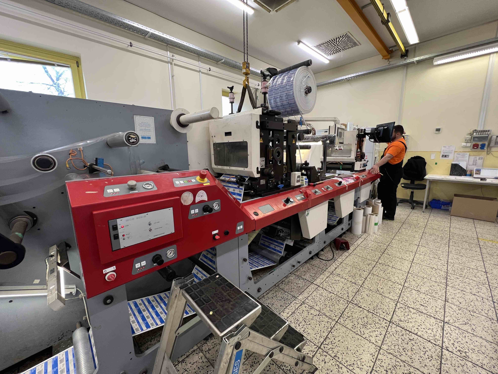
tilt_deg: -10.2
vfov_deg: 89.9
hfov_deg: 106.2
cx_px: 249
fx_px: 187
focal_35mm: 13
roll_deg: +2.0
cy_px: 187
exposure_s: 1/100
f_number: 1.8
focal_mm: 1.57
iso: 125
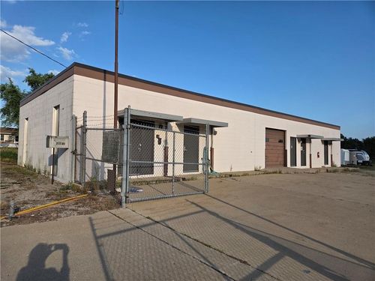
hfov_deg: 73.9
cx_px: 188
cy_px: 140
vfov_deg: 58.9
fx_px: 249
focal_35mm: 23
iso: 80
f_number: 1.8
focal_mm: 5.4
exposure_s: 1/5004
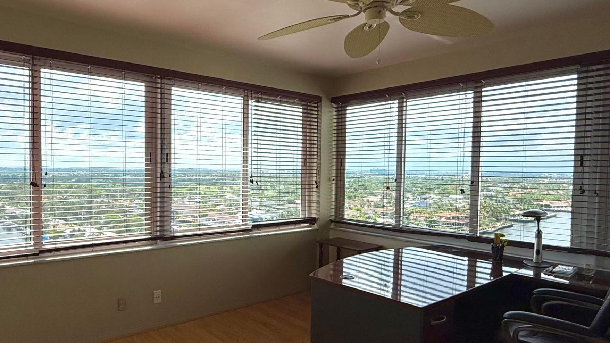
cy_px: 185
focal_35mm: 25
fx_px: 404
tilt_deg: -1.8
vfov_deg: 45.9
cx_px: 242
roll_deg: -0.8
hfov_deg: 73.2
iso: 50
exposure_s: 1/809
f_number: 2.2
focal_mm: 2.22
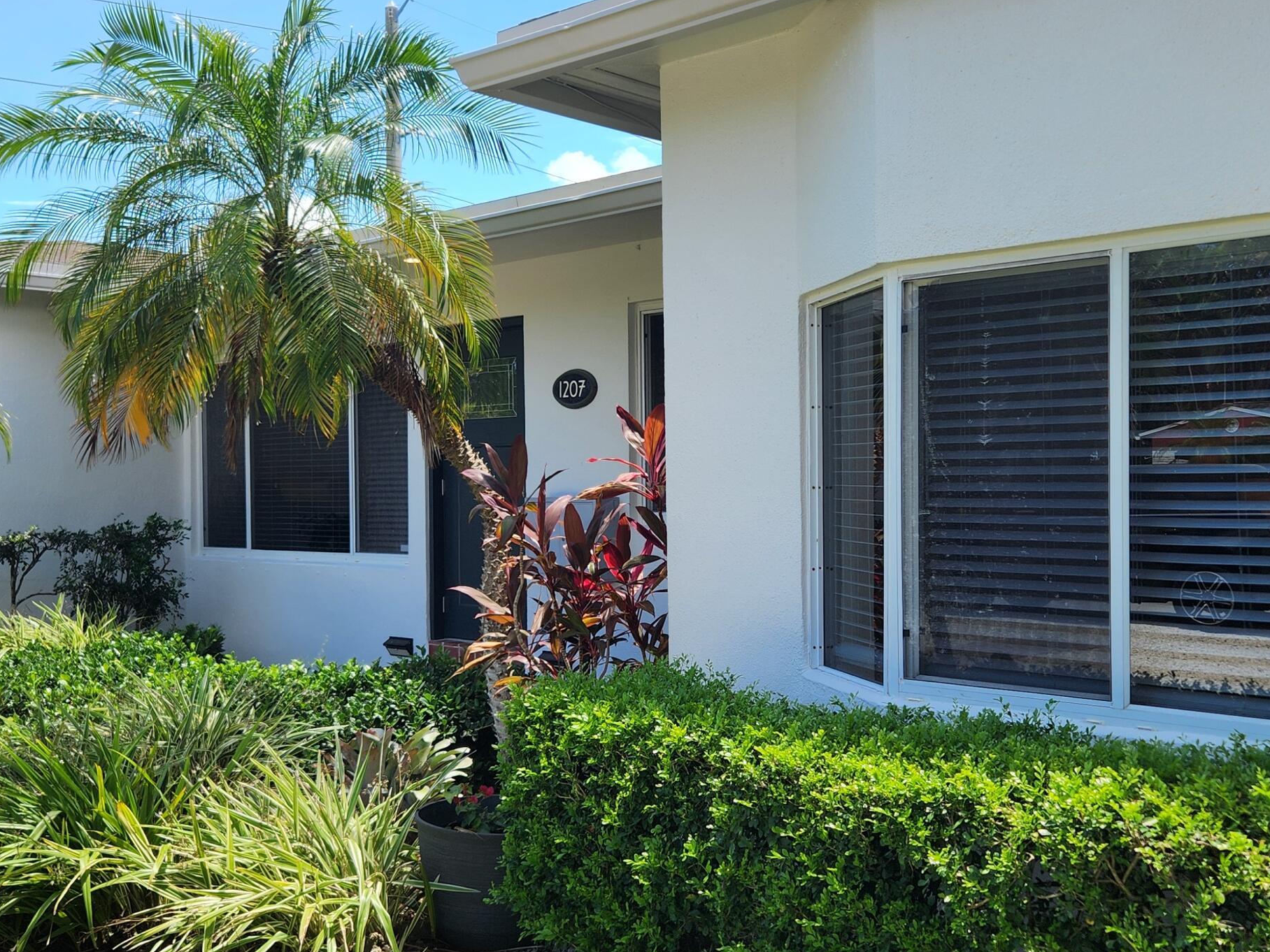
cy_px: 489
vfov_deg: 37.7
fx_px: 1394
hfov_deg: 48.9
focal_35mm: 38
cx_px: 676
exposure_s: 1/701
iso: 20
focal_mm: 5.4
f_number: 1.8
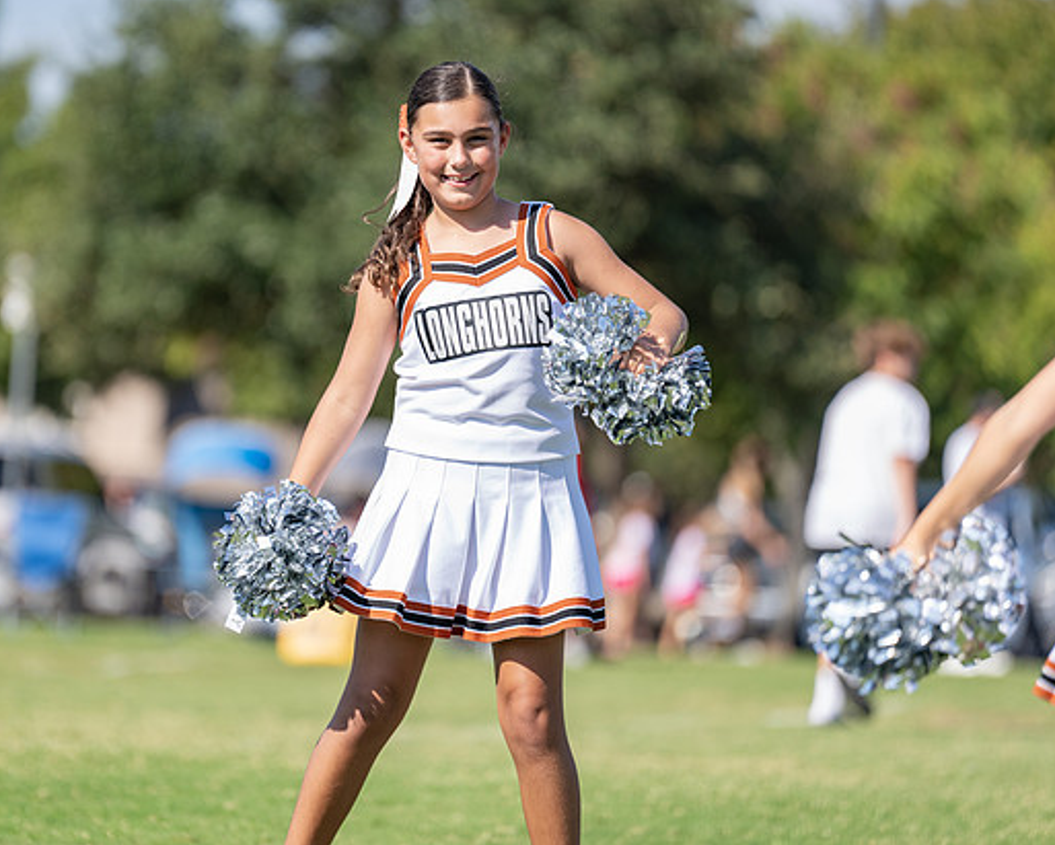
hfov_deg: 7.6
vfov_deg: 6.1
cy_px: 377
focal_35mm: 254
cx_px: 357
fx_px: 7935
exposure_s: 1/1250
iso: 125
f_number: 2.8
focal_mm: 200
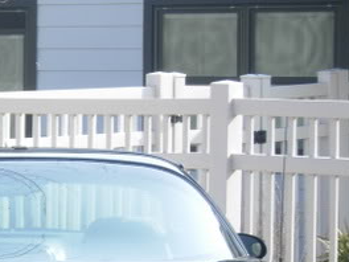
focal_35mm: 270
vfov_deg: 5.5
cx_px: -155
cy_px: 333
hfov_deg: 7.2
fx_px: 2722
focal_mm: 18.6
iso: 50
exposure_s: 1/157
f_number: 4.3
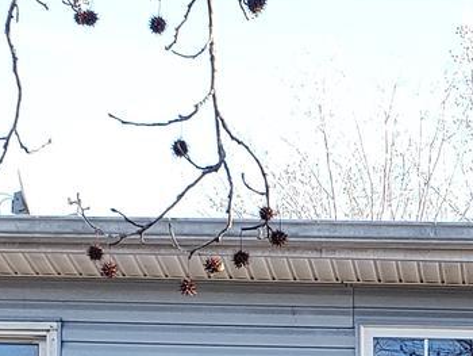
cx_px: 722
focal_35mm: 152
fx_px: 2078
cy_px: 857
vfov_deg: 8.8
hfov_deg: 12.3
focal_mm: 4.3
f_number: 2.4
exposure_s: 1/162
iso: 50
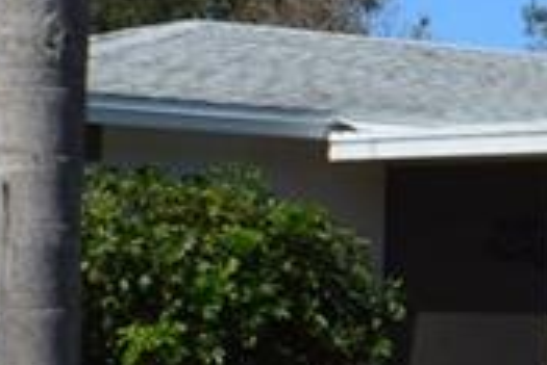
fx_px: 3193
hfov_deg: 9.2
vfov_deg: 6.5
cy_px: 299
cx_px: 1107
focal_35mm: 210
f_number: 11
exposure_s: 1/500
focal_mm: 24
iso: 400
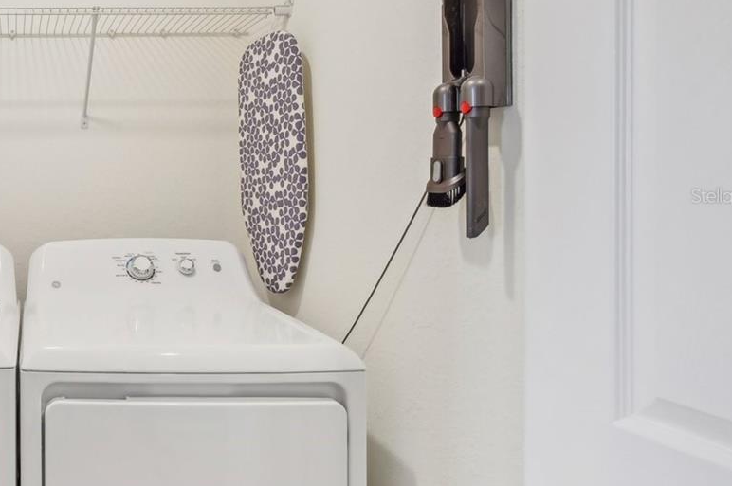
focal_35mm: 29
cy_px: 196
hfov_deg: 52.2
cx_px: 17
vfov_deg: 44.6
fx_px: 589
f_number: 8
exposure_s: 1/30
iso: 400
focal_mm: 14
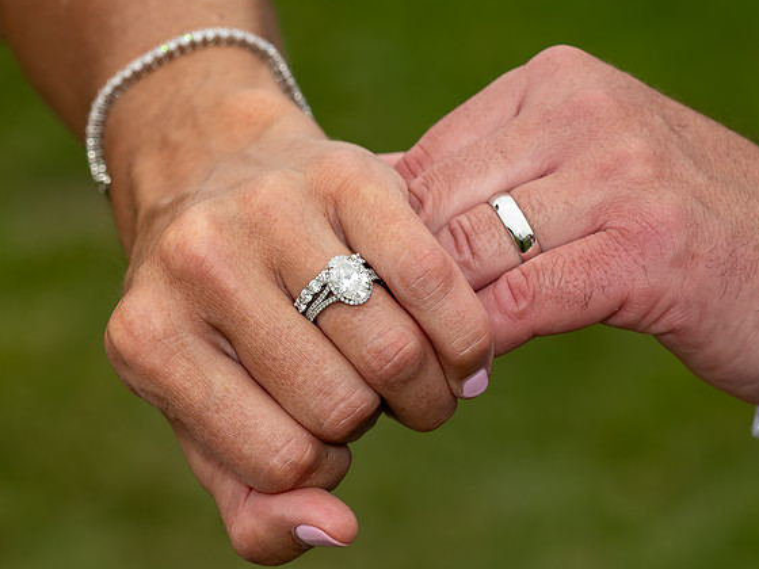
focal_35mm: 292
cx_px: 389
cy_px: 348
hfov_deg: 6.8
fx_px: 6402
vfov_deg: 5.1
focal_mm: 145
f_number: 7.1
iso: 125
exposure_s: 1/250
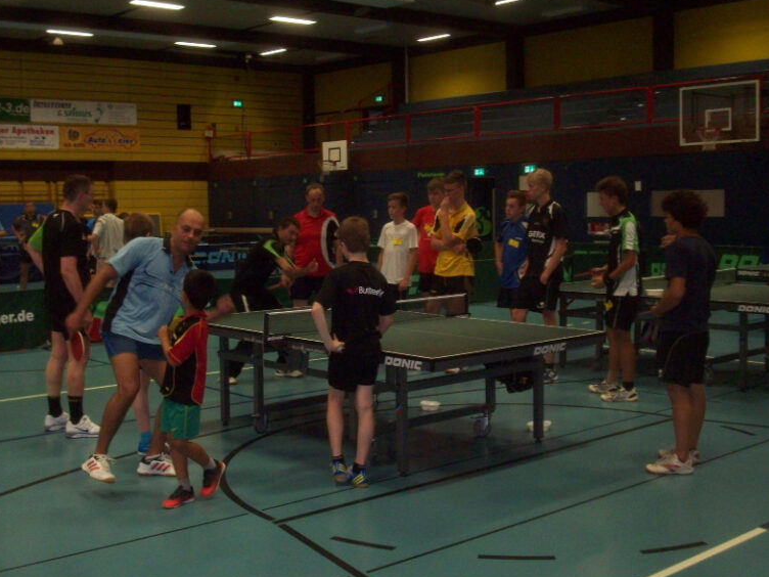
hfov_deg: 40.4
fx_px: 1044
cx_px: 387
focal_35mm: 47
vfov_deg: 30.9
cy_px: 287
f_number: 3.1
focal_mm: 7.6
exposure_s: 1/50.5
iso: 200
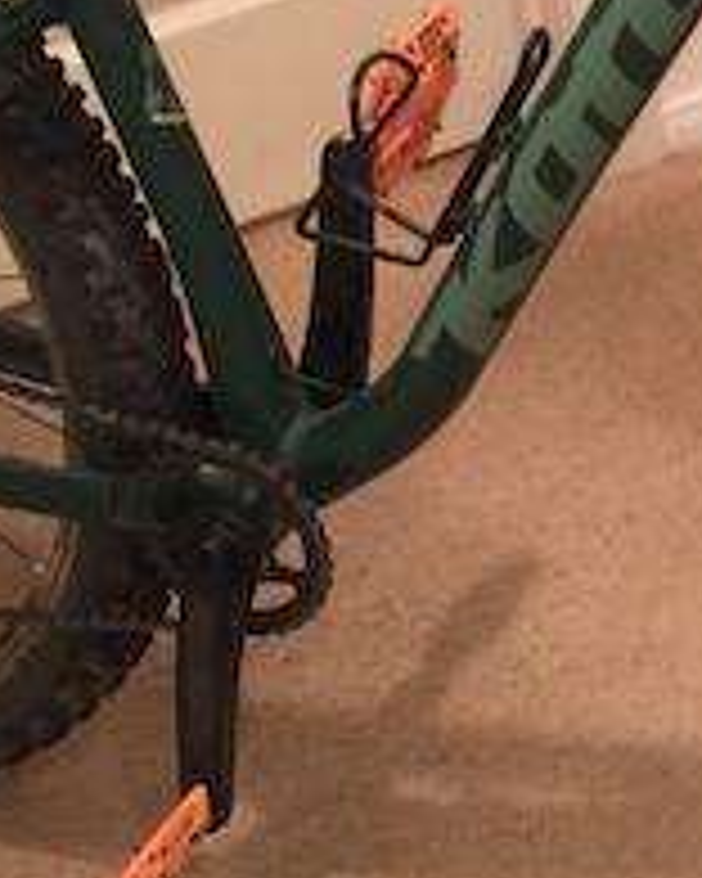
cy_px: 176
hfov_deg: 13.0
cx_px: 770
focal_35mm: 116
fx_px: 3013
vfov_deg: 16.5
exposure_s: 1/8
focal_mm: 4.15
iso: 125
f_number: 2.2
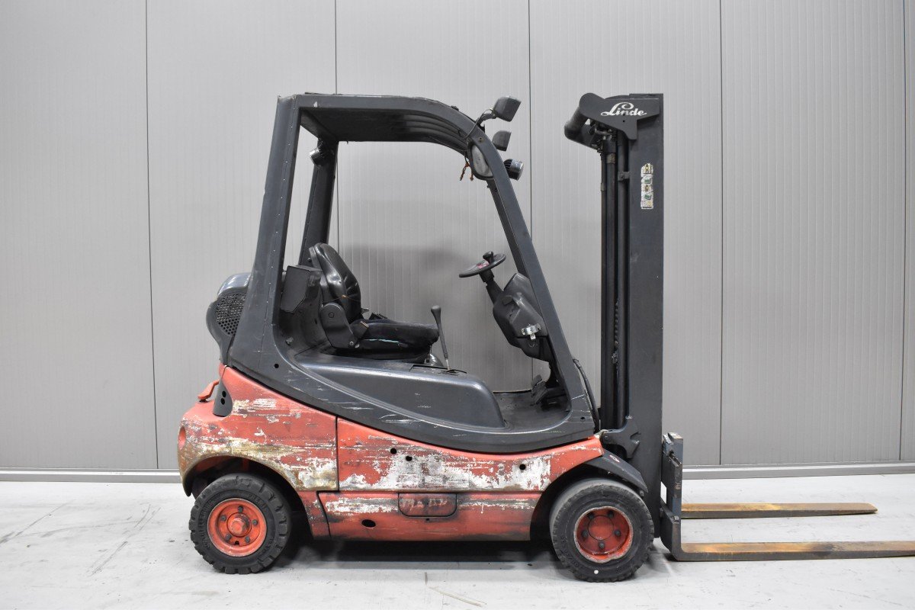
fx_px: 762
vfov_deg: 43.6
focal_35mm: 30
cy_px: 305
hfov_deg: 61.9
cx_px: 458
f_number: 5
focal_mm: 20
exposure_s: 1/20
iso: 1600
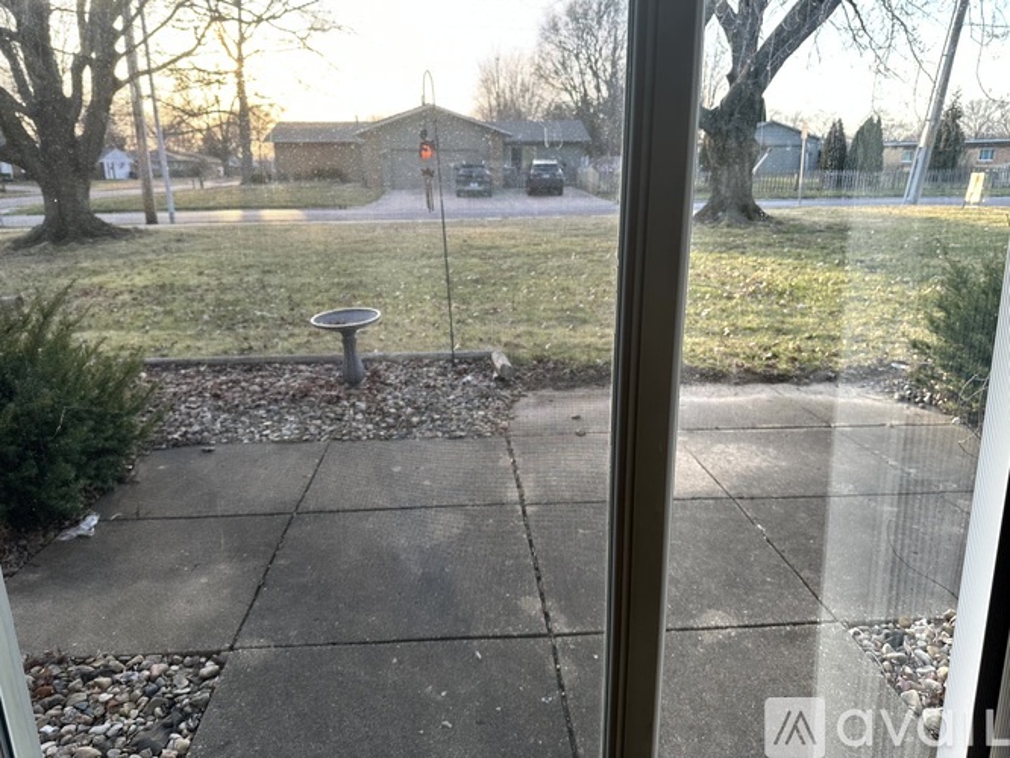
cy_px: 379
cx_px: 505
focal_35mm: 24
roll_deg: +0.6
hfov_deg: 71.6
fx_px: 701
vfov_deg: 56.8
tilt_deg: -15.4
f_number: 1.78
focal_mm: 6.86
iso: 64
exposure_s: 1/150
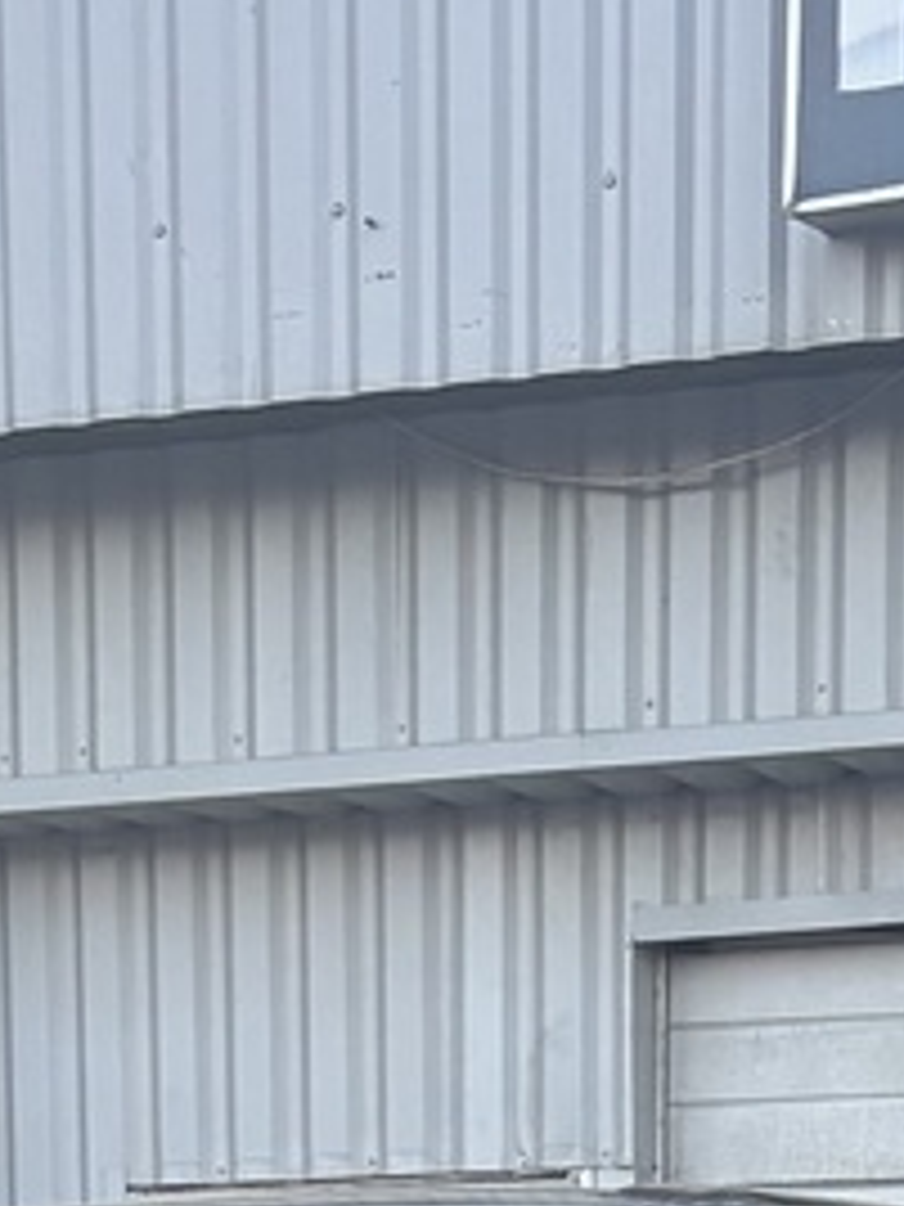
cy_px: 2912
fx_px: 5397
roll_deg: +0.3
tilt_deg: -13.9
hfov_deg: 9.5
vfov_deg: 10.8
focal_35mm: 155
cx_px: 4
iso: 125
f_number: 1.6
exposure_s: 1/121
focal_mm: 5.96
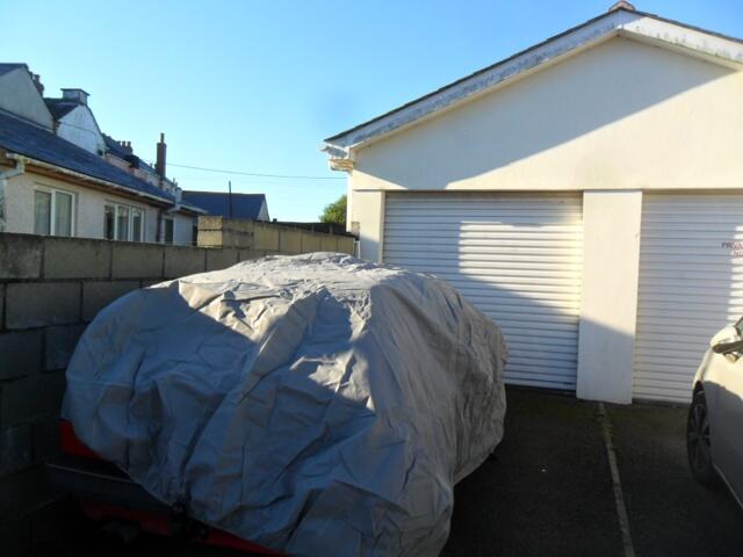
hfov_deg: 65.3
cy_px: 278
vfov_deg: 51.4
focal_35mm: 27
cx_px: 372
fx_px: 580
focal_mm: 4.9
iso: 100
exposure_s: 1/500
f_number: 3.5
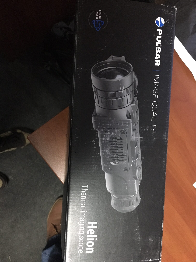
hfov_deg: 48.2
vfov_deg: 61.7
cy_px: 131
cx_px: 98
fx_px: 219
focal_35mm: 29
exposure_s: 1/17
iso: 500
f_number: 2.2
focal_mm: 4.15
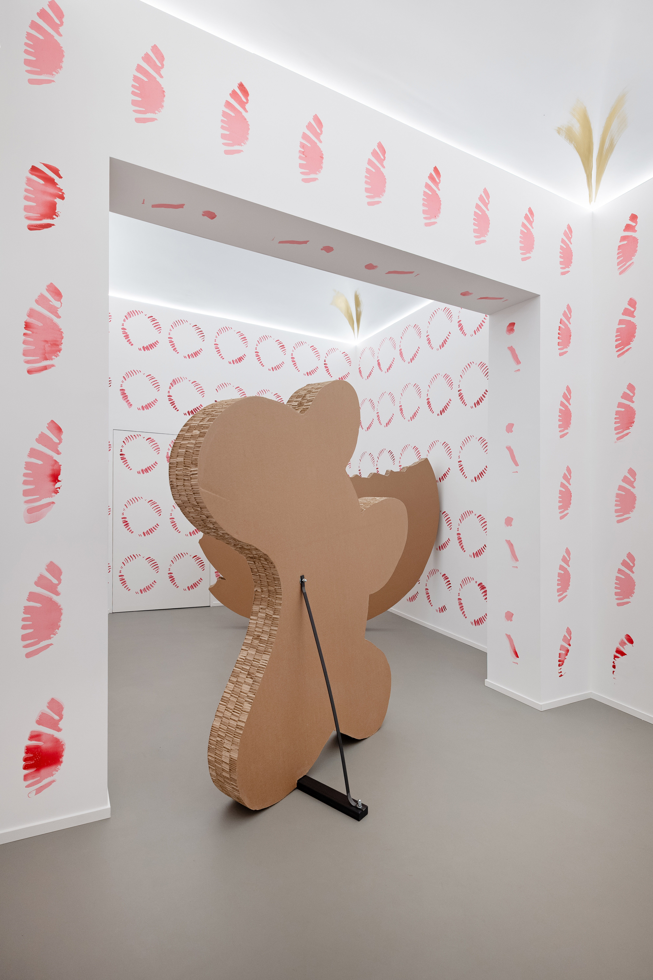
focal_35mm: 18
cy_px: 490
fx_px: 490
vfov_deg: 90.0
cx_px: 326
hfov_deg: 67.4
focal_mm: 18
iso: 400
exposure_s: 1/160
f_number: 4
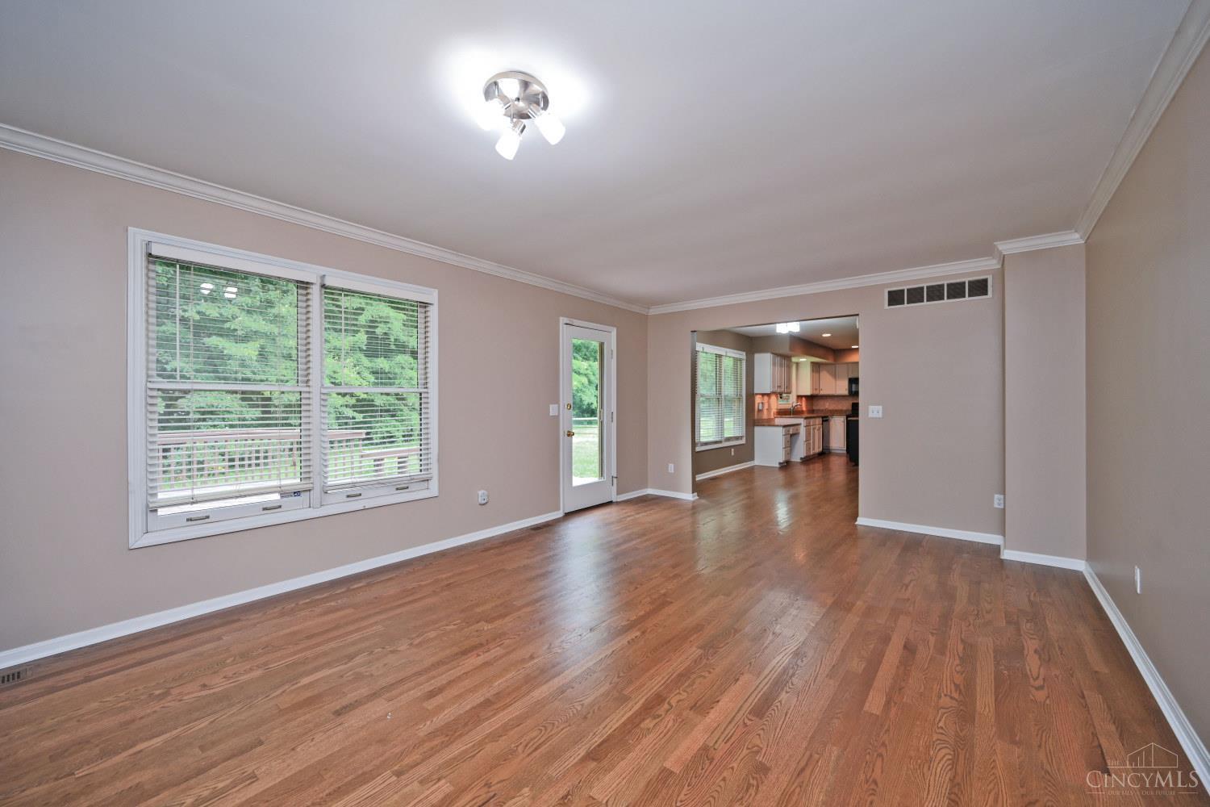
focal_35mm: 14
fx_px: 471
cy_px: 404
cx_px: 605
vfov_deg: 81.2
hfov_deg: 104.3
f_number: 4
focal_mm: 14
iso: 320
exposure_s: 1/60
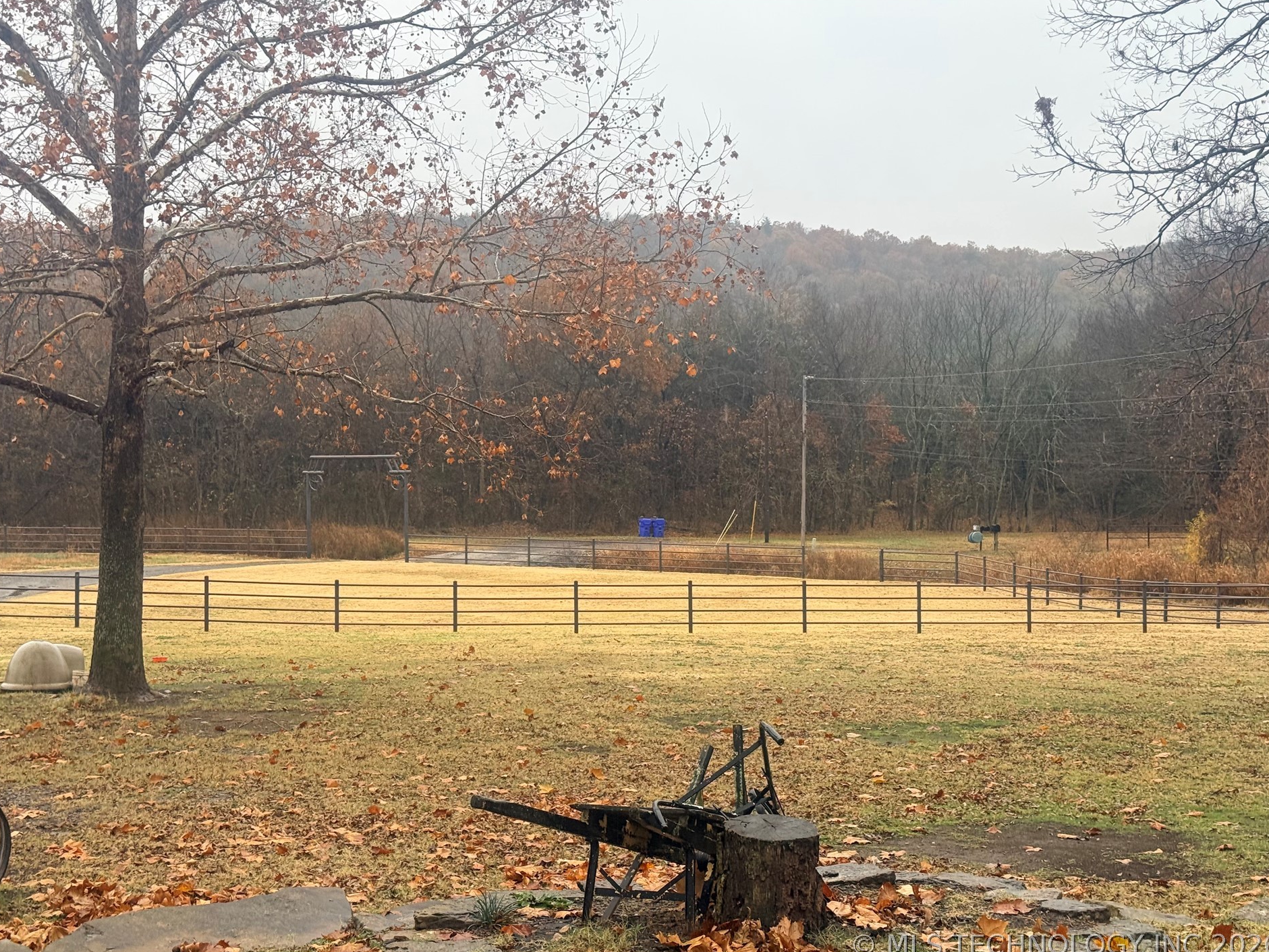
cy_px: 482
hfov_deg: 38.9
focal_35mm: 49
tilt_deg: -1.5
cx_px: 640
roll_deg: +0.1
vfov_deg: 29.7
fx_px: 1796
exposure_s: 1/469
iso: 64
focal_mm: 6.76
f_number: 1.78
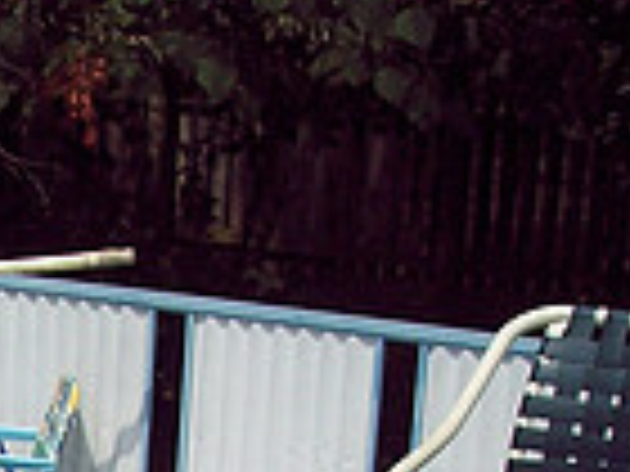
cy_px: 838
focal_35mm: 162
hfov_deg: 11.3
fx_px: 2948
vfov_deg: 8.8
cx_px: -540
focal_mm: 8
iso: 100
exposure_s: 1/1000
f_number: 4
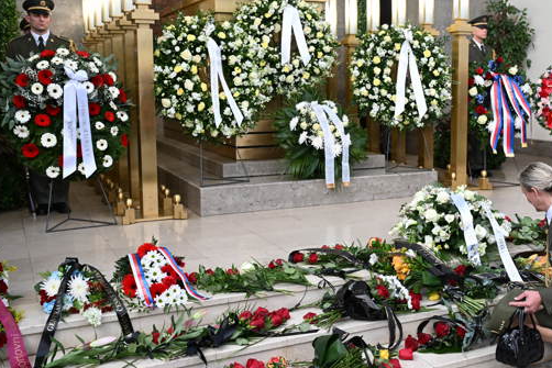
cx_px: 365
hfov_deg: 43.3
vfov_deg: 30.1
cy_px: 164
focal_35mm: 45
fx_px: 685
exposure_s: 1/250
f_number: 5
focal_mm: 32.5
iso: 4000
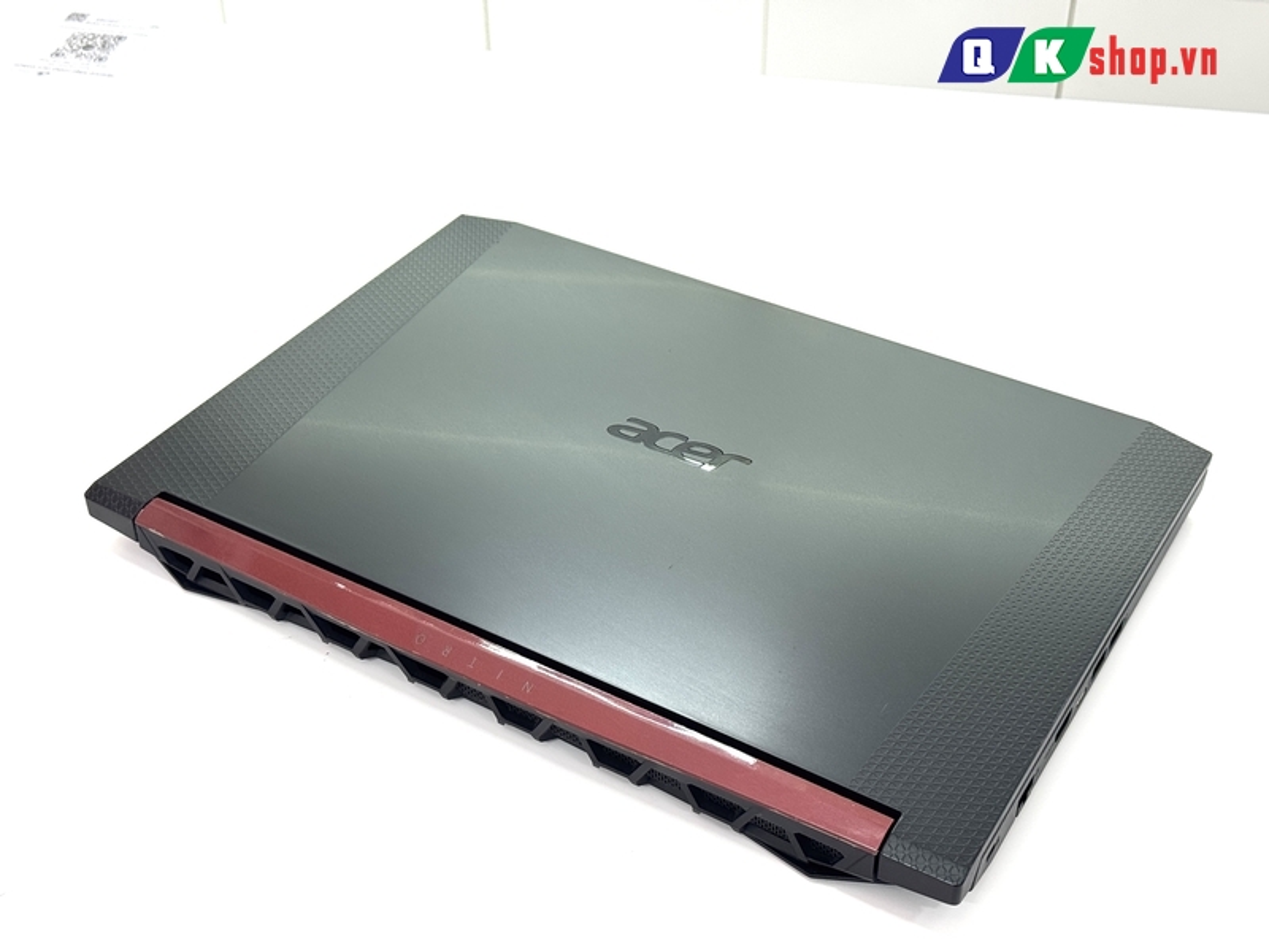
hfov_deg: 39.7
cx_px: 634
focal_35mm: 48
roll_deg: +2.0
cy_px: 476
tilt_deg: -38.3
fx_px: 1760
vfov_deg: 30.3
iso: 64
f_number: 1.78
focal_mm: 6.76
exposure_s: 1/121
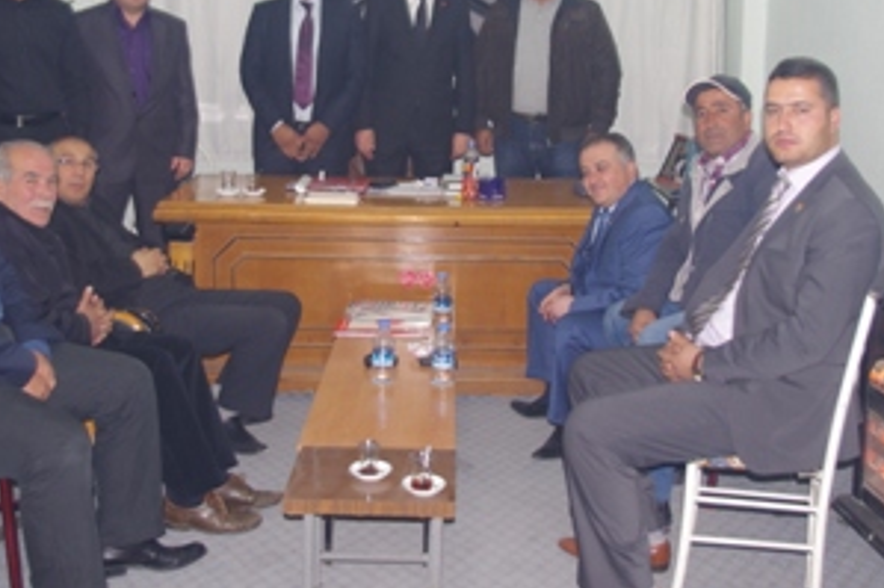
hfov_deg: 38.9
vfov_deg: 26.2
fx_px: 1252
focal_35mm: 51
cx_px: 443
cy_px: 157
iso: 400
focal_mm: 23.13
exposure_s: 1/20
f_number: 4
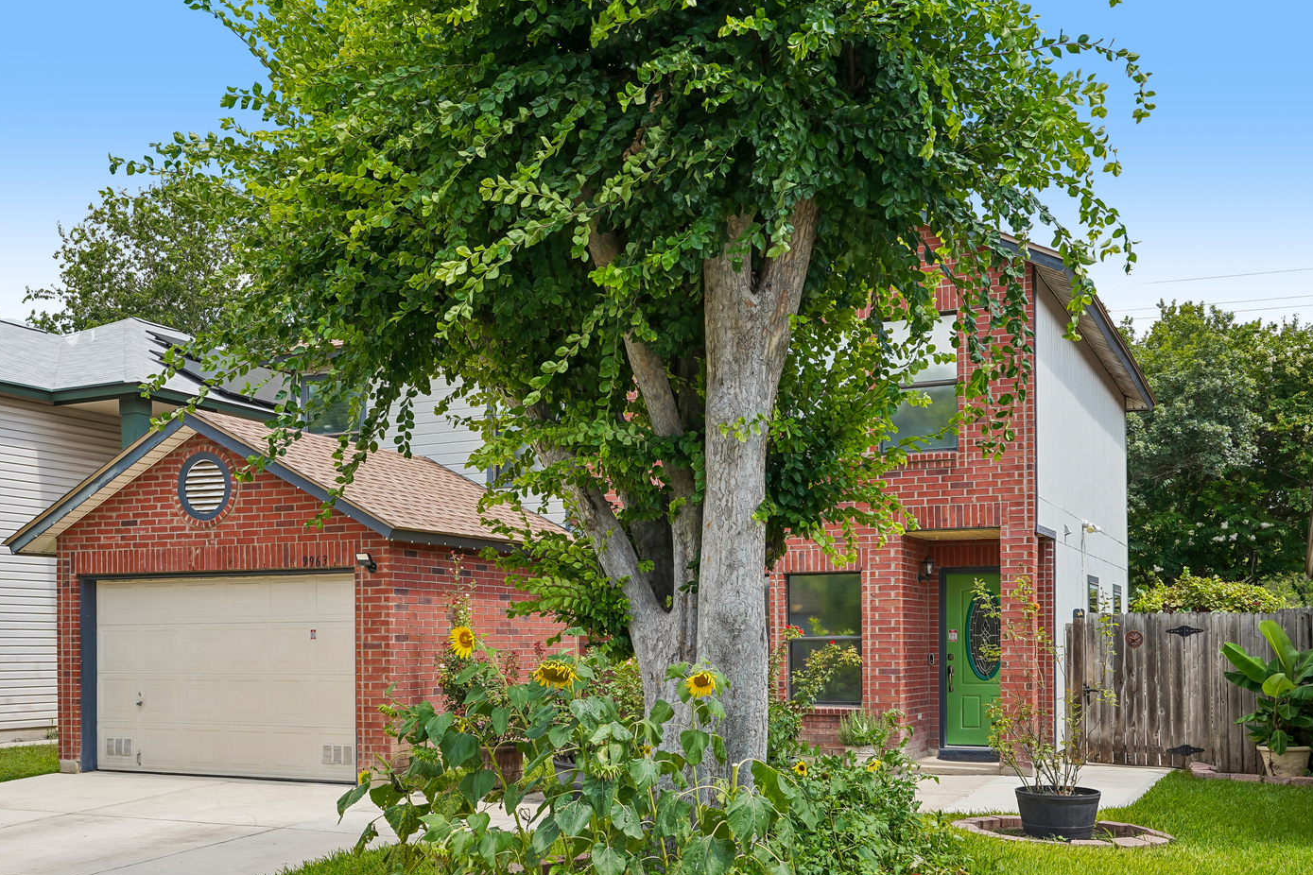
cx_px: 593
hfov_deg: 53.6
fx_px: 1298
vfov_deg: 37.2
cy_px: 498
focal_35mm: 36
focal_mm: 30.5
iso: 100
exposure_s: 1/125
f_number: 8
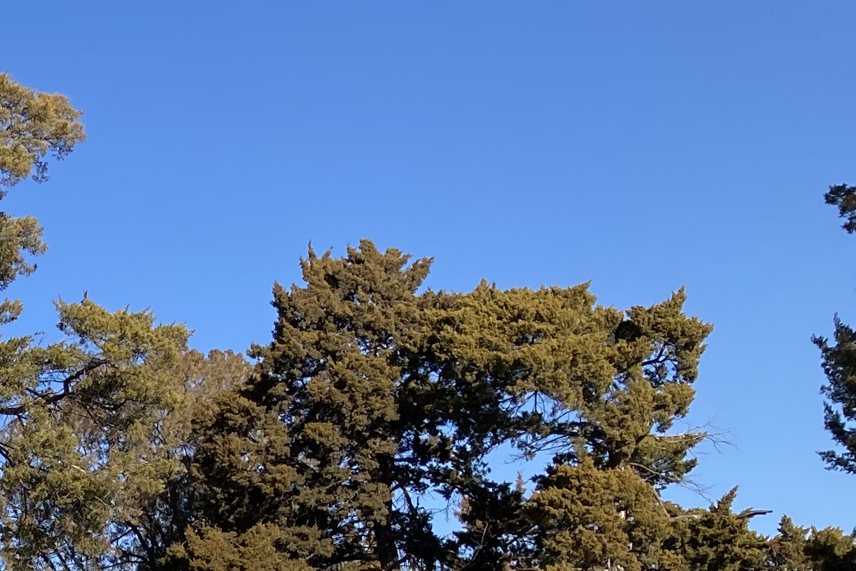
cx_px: -403
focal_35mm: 87
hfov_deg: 20.3
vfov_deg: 14.5
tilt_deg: -1.0
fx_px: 2069
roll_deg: +0.1
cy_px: 900
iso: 20
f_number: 1.8
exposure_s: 1/1736
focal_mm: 3.99
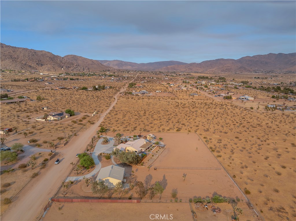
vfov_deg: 56.7
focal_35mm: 24
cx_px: 148
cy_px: 110
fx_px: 205
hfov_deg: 71.6
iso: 100
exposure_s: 1/1250
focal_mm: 12.29
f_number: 2.8
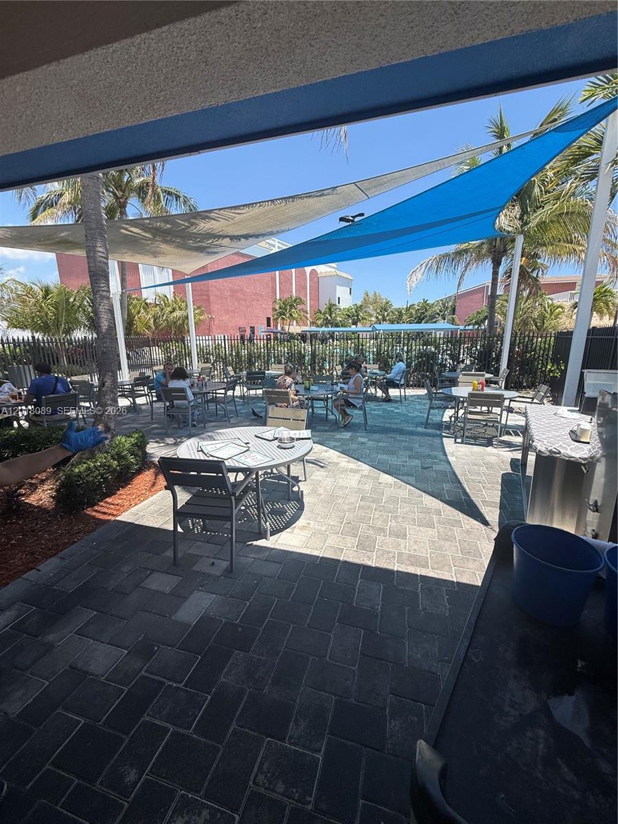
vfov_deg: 102.1
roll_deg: -0.1
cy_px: 412
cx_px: 309
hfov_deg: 85.7
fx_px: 333
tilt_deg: -11.6
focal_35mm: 14
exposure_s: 1/1368
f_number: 2.2
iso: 50
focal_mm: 2.22
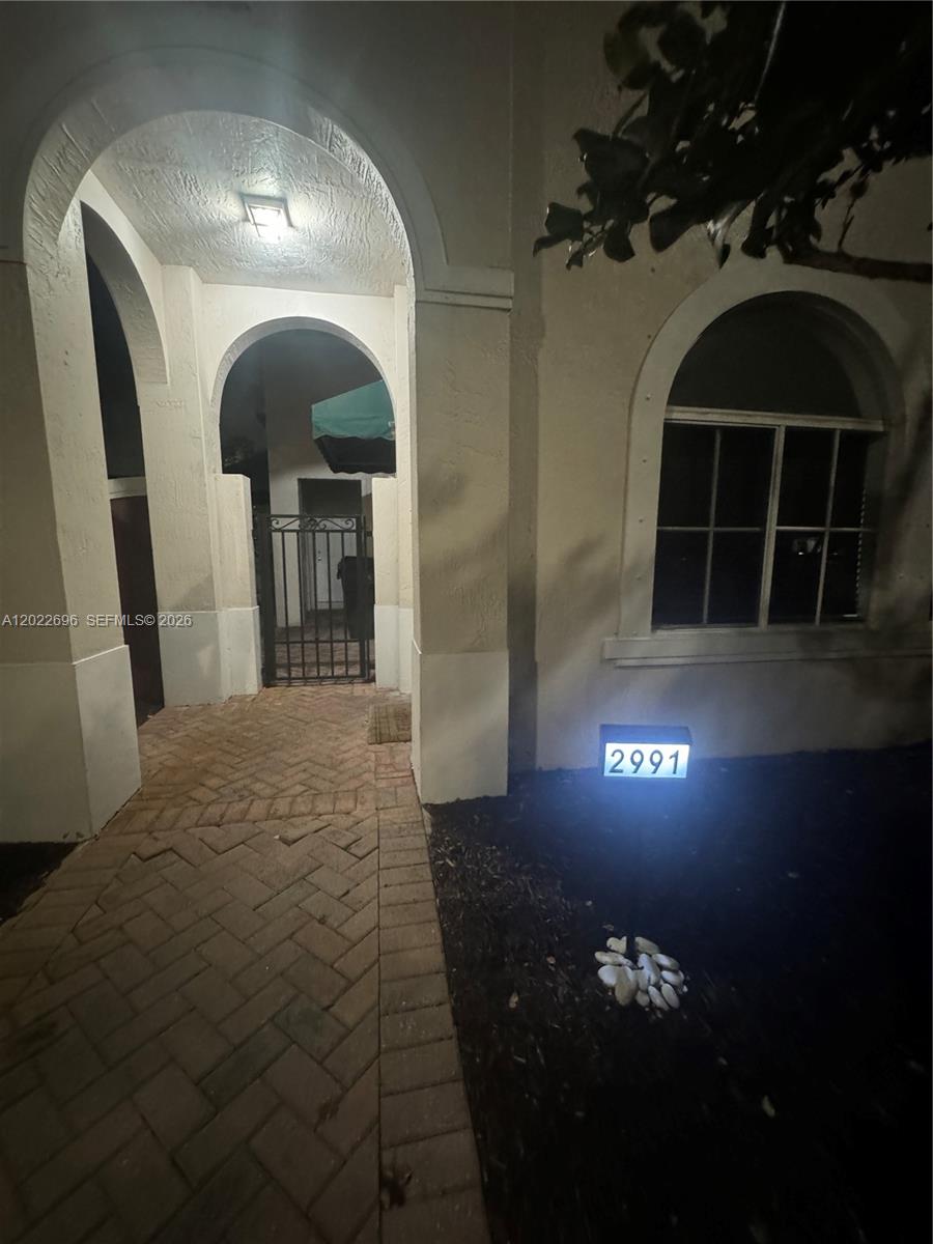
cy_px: 622
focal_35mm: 14
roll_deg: +0.0
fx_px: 503
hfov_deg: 85.7
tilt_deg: -7.4
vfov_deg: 102.1
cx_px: 466
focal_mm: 2.22
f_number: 2.2
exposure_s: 1/30
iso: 1250
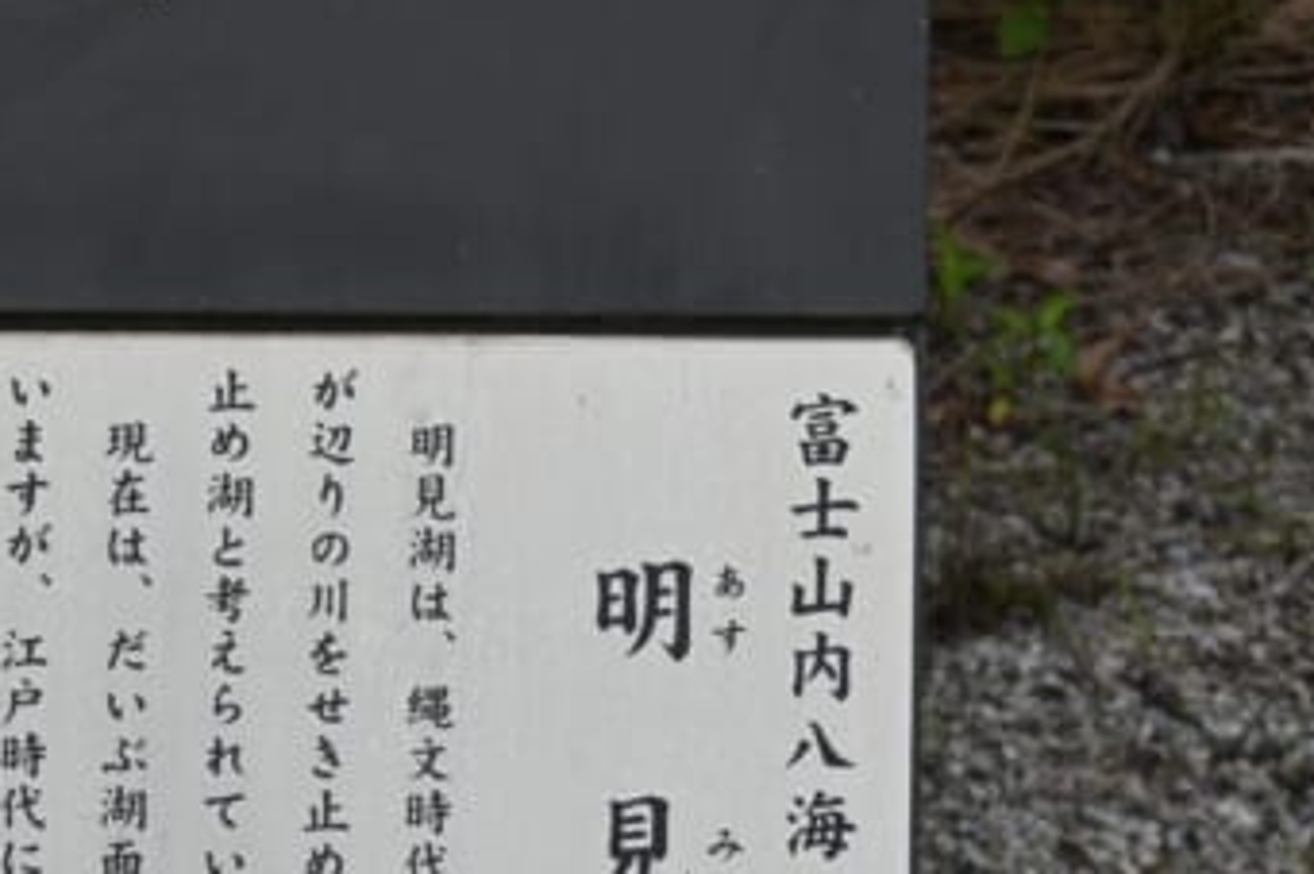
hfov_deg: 11.0
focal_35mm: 185
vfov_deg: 7.3
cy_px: 1180
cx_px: -123
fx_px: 6749
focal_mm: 42
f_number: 7.1
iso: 100
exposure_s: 1/400
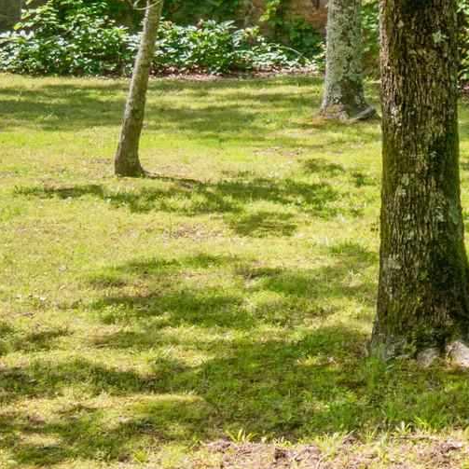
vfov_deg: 15.0
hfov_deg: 13.4
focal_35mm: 114
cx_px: 896
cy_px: -30
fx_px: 1747
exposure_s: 1/160
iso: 250
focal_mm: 18
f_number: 9
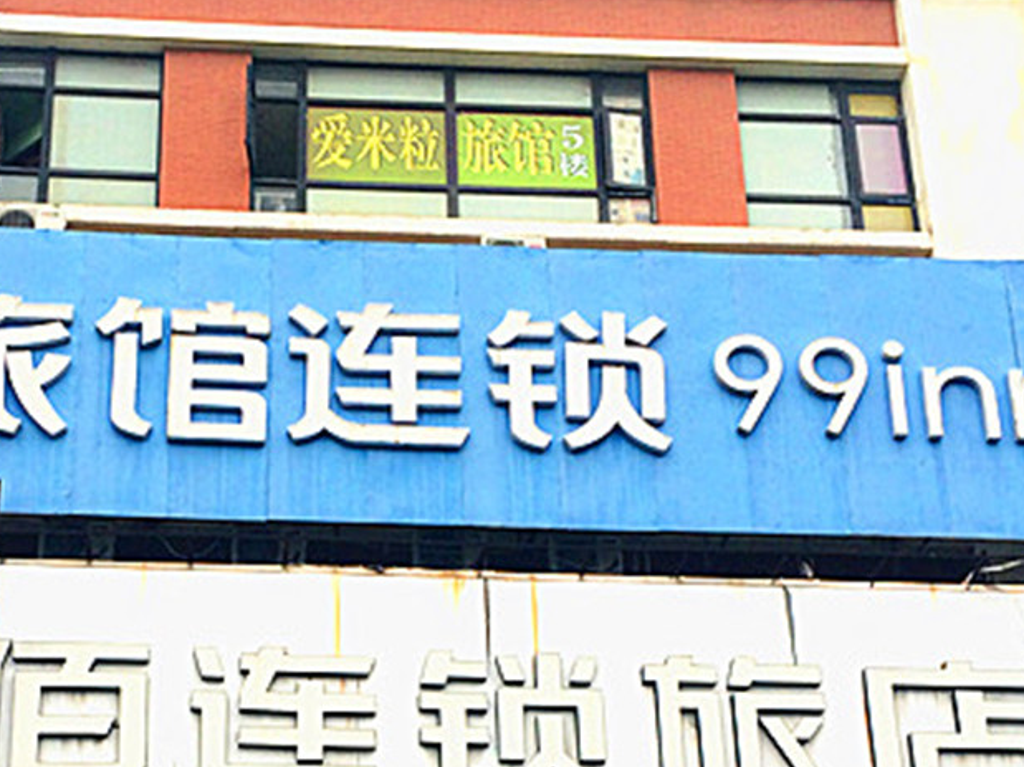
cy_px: 797
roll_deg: +1.4
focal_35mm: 64
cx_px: 323
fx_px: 1893
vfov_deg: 21.9
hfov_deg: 30.0
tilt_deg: +22.0
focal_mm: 4.15
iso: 32
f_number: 2.2
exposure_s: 1/456
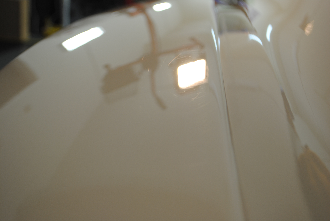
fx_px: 523
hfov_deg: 35.0
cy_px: 110
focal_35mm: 57
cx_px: 165
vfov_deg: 23.8
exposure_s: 1/15
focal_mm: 38
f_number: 5
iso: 100
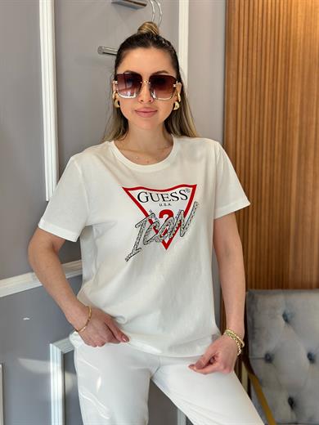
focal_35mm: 48
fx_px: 590
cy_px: 212
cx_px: 160
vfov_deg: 39.7
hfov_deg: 30.3
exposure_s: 1/121
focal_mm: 6.86
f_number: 1.78
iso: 100
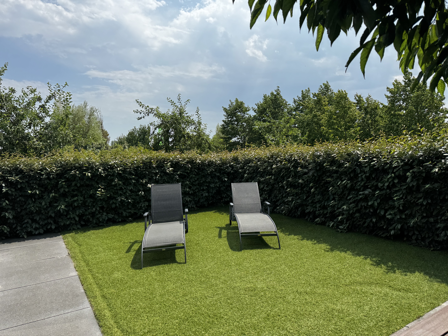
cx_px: 224
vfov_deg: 56.8
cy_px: 168
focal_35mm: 24
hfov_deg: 71.6
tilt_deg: -4.0
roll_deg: +2.4
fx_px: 311
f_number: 1.78
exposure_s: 1/5814
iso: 80
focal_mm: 6.76
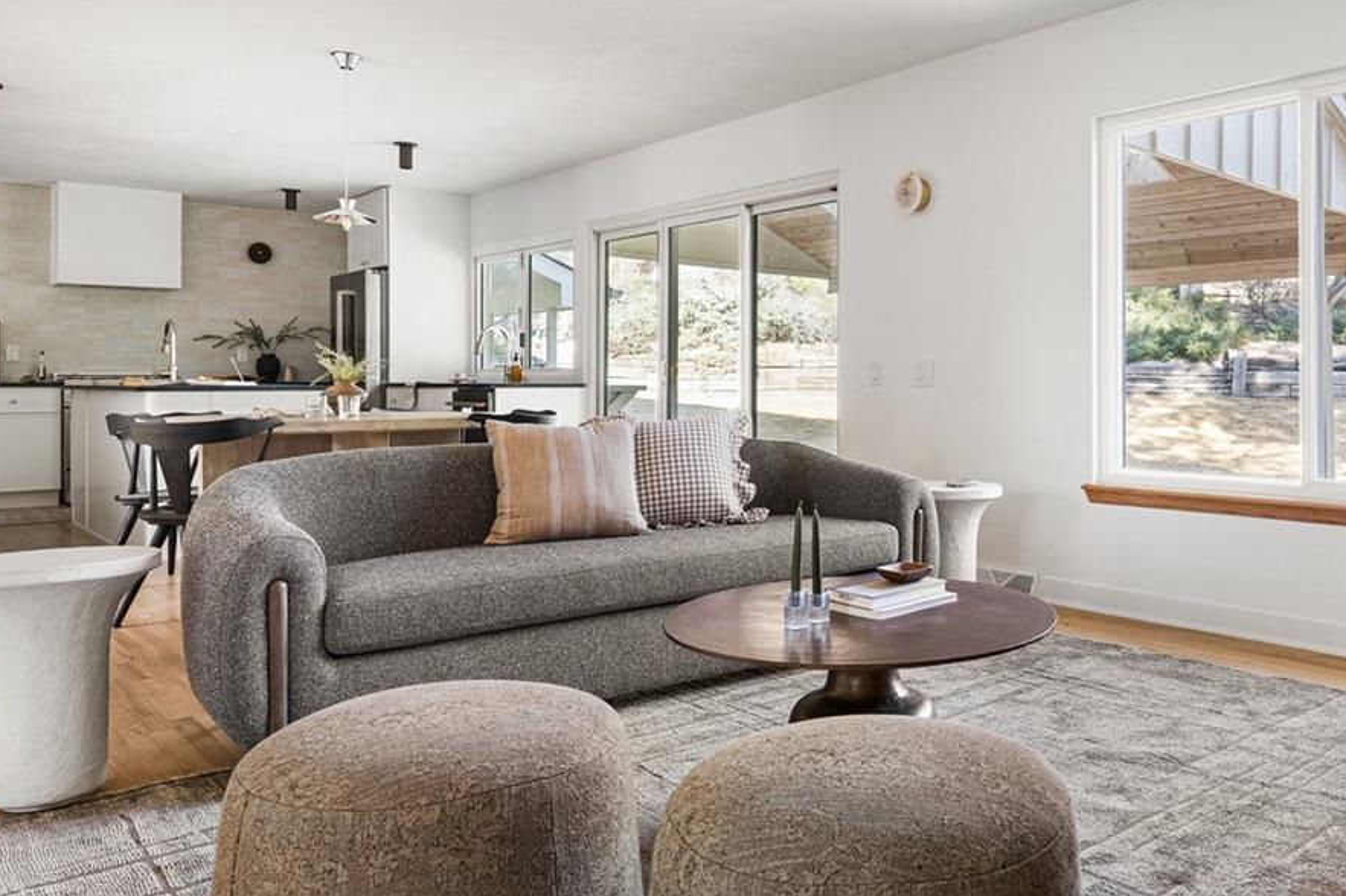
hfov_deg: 61.2
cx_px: 959
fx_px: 1084
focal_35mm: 29
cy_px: 405
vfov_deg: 44.9
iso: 320
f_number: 8
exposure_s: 1
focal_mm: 16
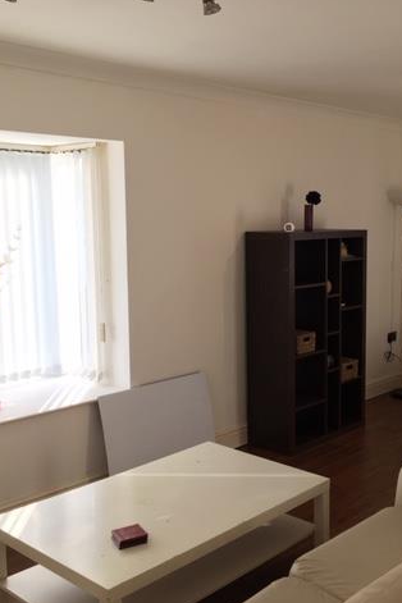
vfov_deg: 47.4
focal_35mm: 41
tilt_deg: -7.9
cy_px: 302
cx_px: 297
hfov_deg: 32.1
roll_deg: -0.8
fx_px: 687
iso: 25
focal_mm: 4.15
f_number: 2.2
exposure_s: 1/102
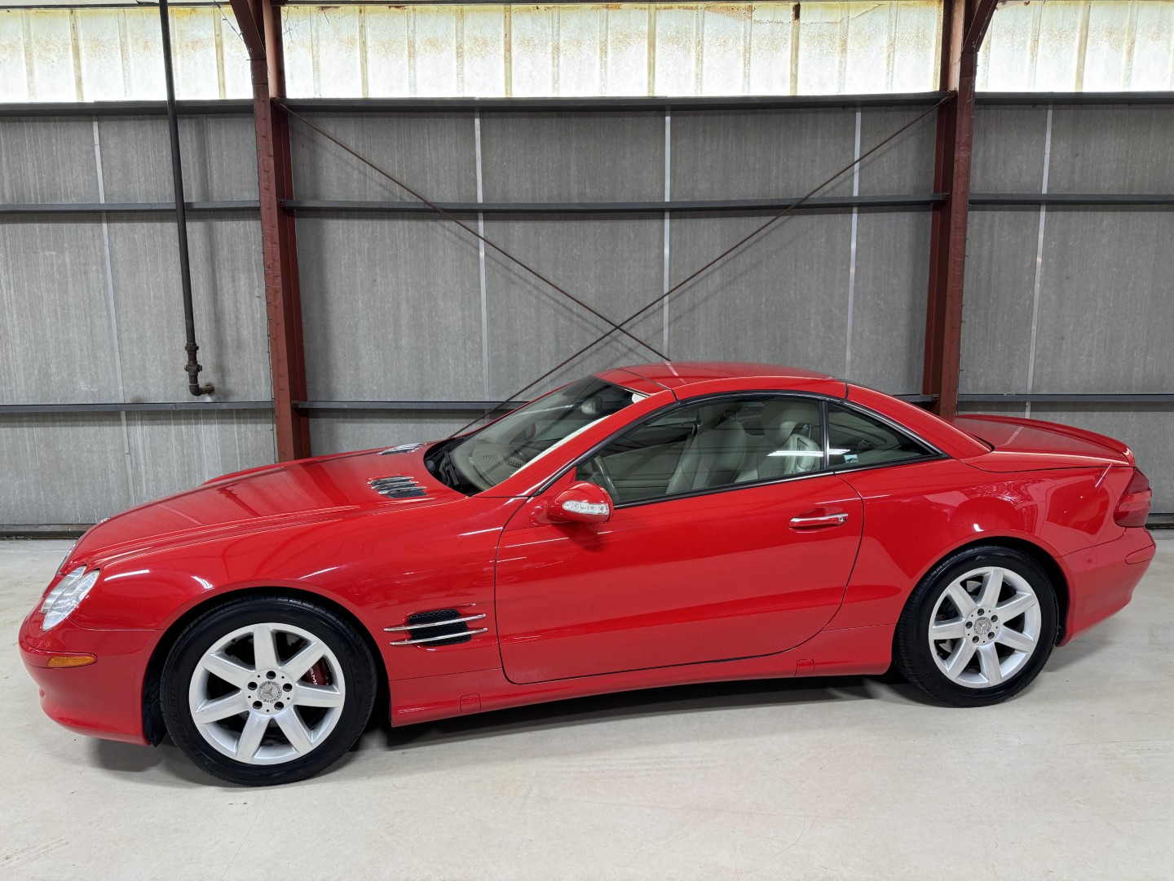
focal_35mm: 24
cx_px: 587
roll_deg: +0.6
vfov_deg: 56.8
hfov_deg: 71.6
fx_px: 814
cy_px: 440
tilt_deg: -9.4
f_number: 1.78
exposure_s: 1/60
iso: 125
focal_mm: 6.76
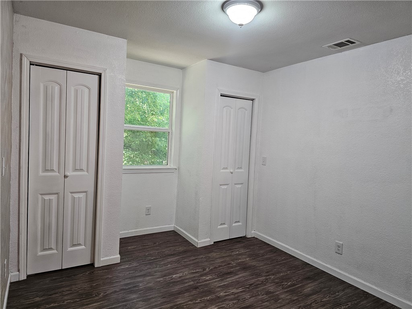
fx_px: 274
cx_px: 206
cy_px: 154
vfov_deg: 58.9
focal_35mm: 23
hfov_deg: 73.9
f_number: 1.7
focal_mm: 6.3
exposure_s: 1/120
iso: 250
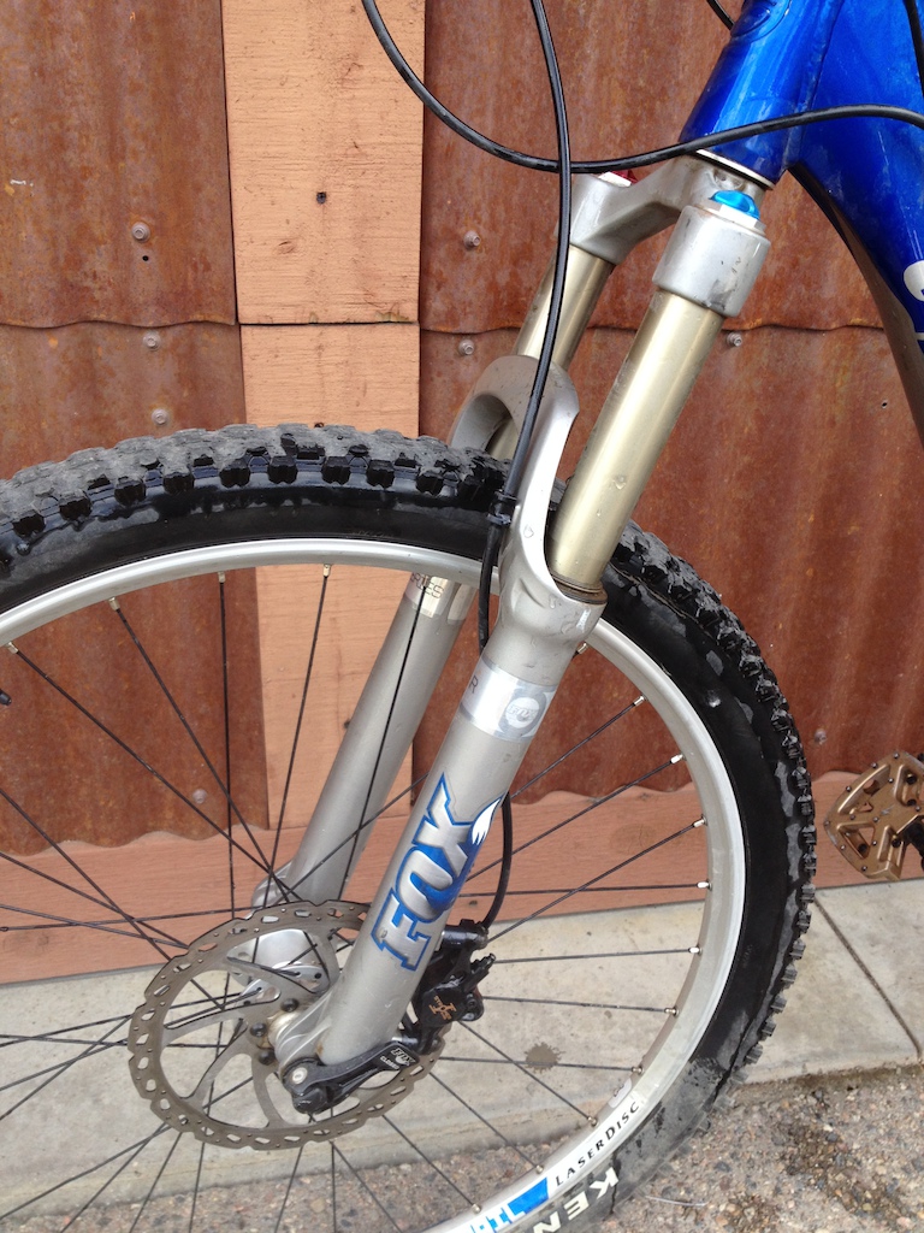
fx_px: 1246
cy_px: 616
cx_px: 462
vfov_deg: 52.6
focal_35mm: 35
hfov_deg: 40.7
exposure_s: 1/210
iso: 50
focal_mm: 4.28
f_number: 2.4
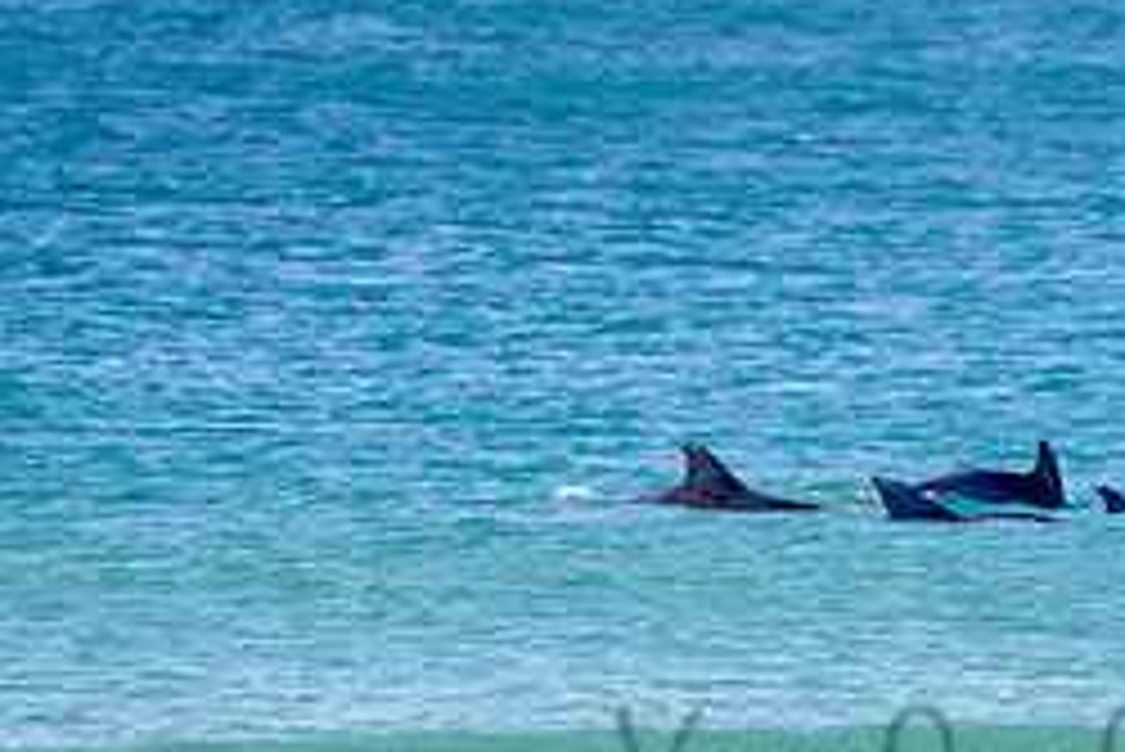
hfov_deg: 2.1
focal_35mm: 968
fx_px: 30266
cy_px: 540
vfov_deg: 1.4
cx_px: 786
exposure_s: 1/320
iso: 200
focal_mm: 340
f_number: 5.6
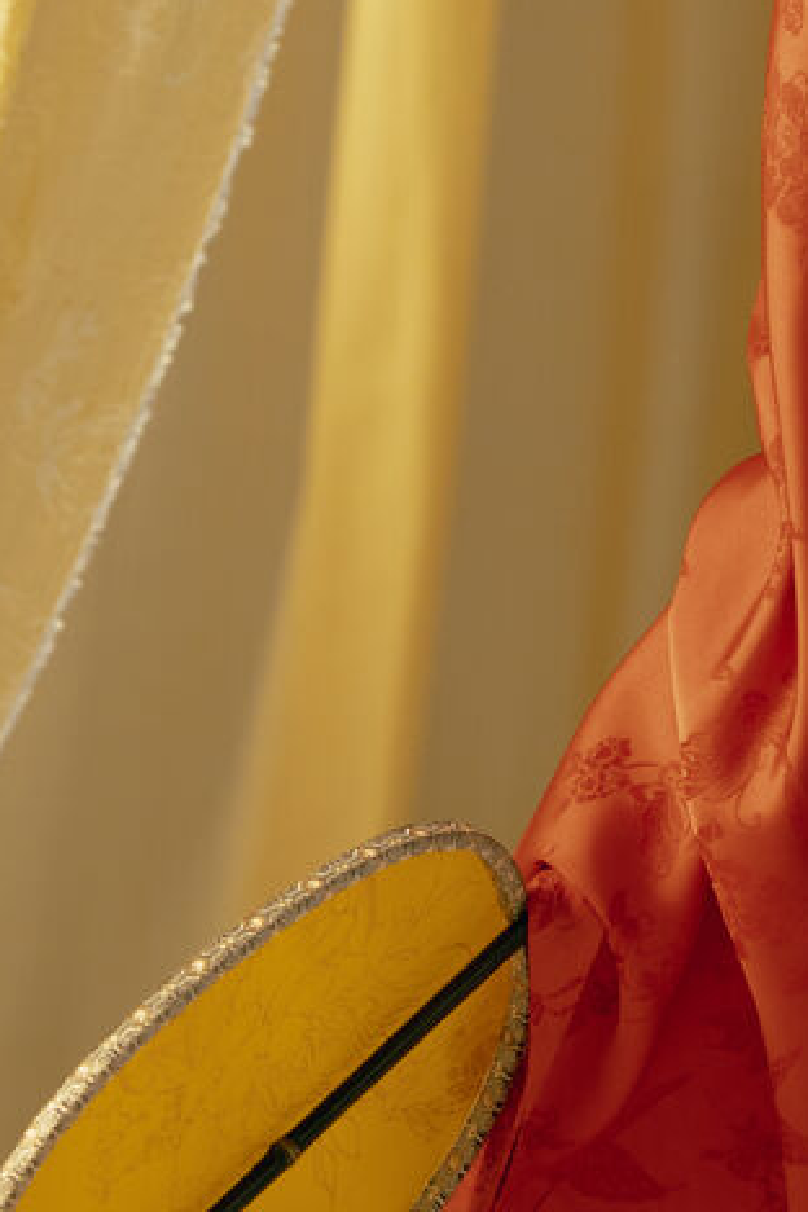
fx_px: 9056
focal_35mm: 269
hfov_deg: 5.1
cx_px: 927
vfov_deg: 7.5
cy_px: -518
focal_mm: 70
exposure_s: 1/160
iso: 400
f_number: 2.8
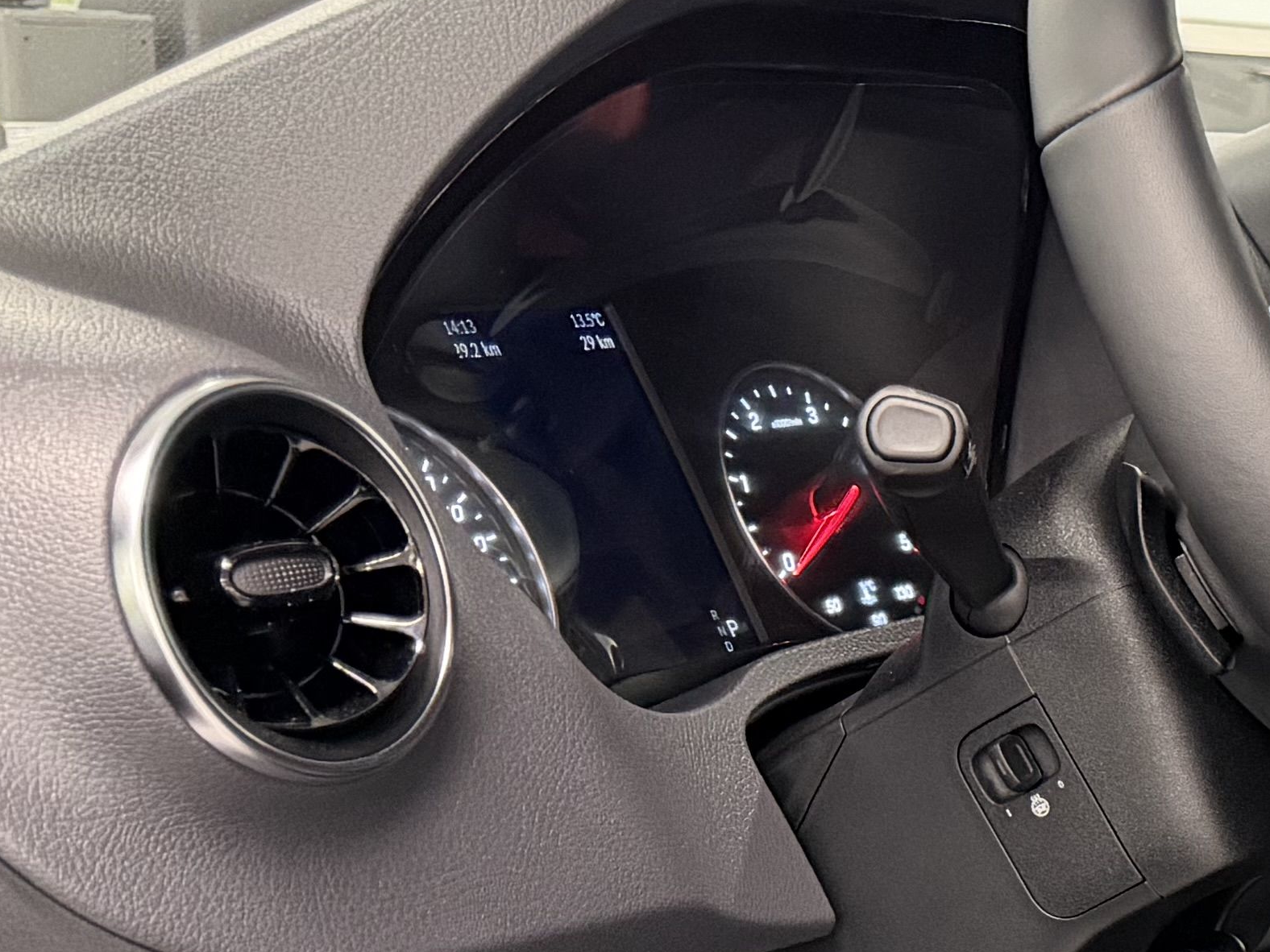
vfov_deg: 16.7
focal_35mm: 87
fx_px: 3192
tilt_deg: -13.4
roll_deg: -3.5
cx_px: 2242
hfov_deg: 18.1
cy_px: 857
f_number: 1.78
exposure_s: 1/50
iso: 500
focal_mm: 6.76
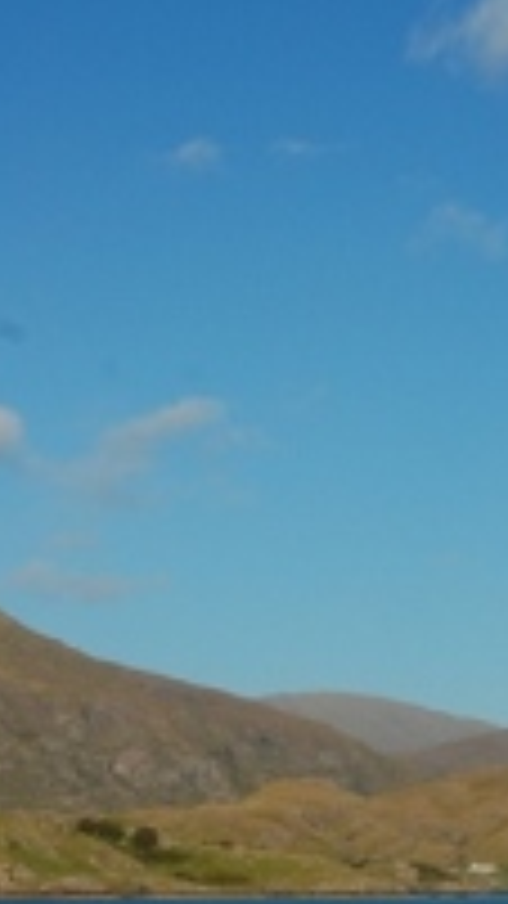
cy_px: 711
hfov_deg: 10.7
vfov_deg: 18.9
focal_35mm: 112
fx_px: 2683
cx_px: 553
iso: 200
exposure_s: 1/500
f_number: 11
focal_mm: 32
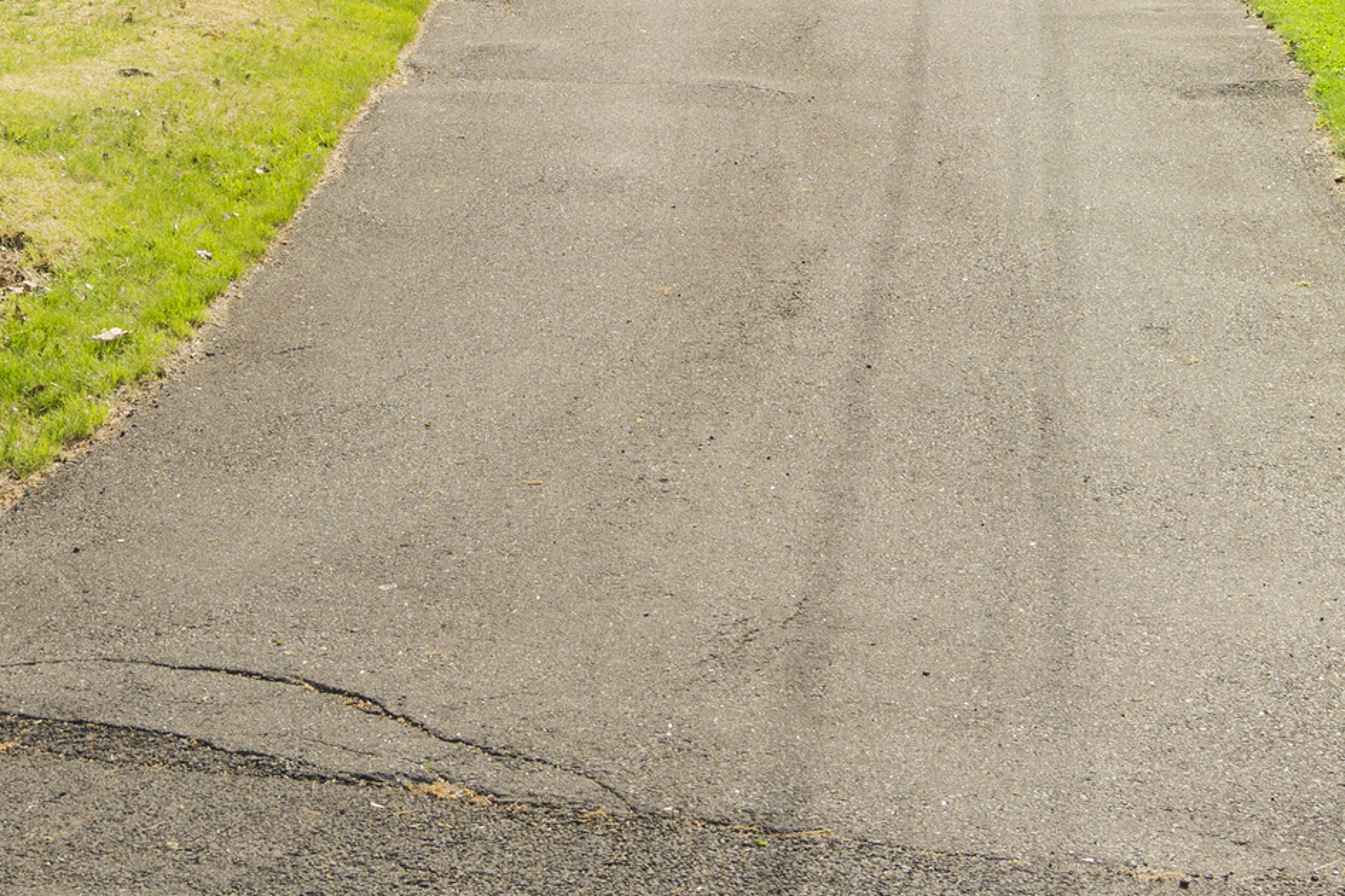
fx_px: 2914
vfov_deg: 16.2
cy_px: -400
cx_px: 461
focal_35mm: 78
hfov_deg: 25.9
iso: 200
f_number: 9
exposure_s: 1/25
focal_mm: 24
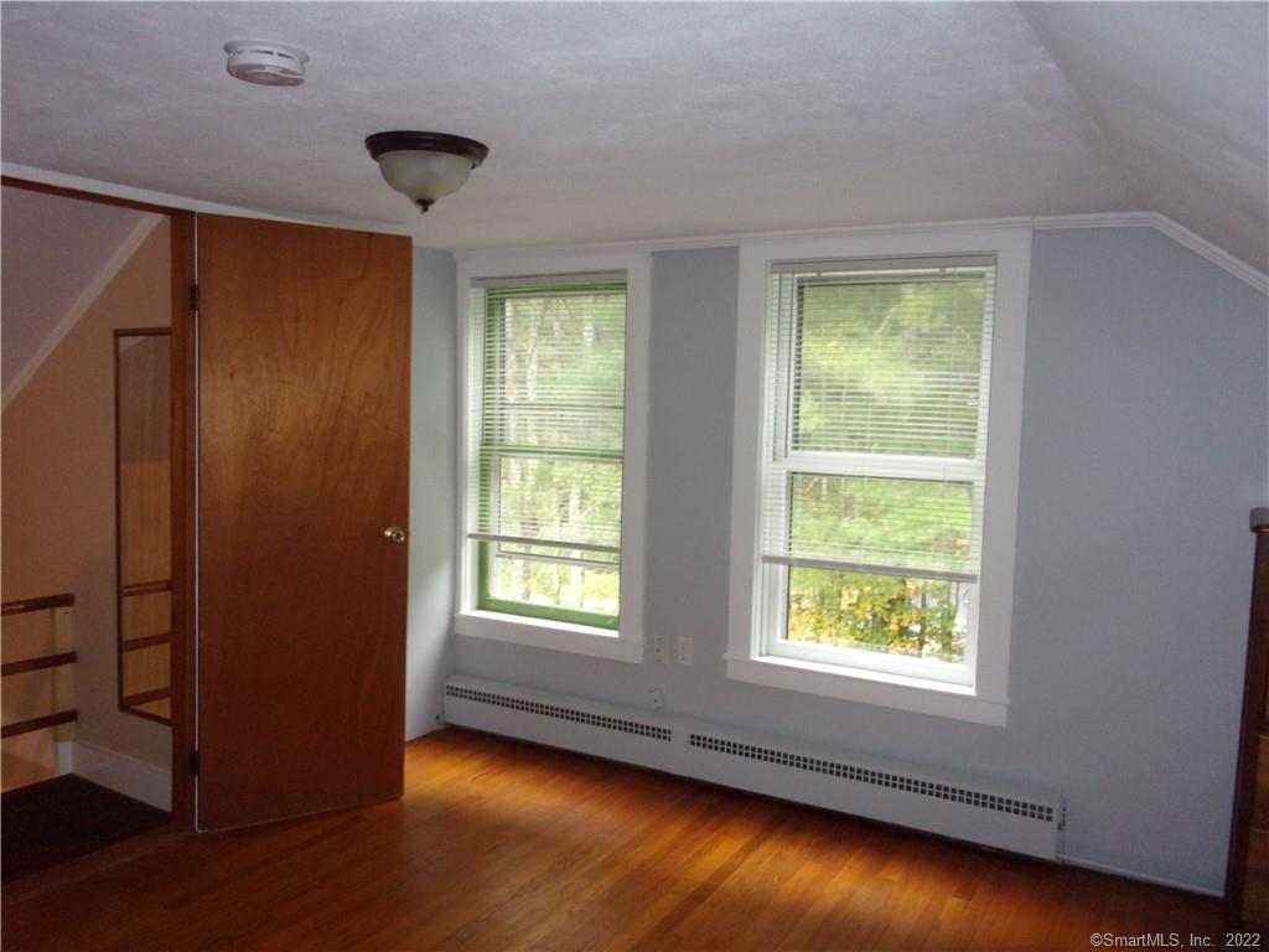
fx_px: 1026
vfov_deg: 49.7
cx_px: 634
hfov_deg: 63.4
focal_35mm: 28
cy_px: 476
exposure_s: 1/34
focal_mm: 5.1
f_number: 3.9
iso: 320
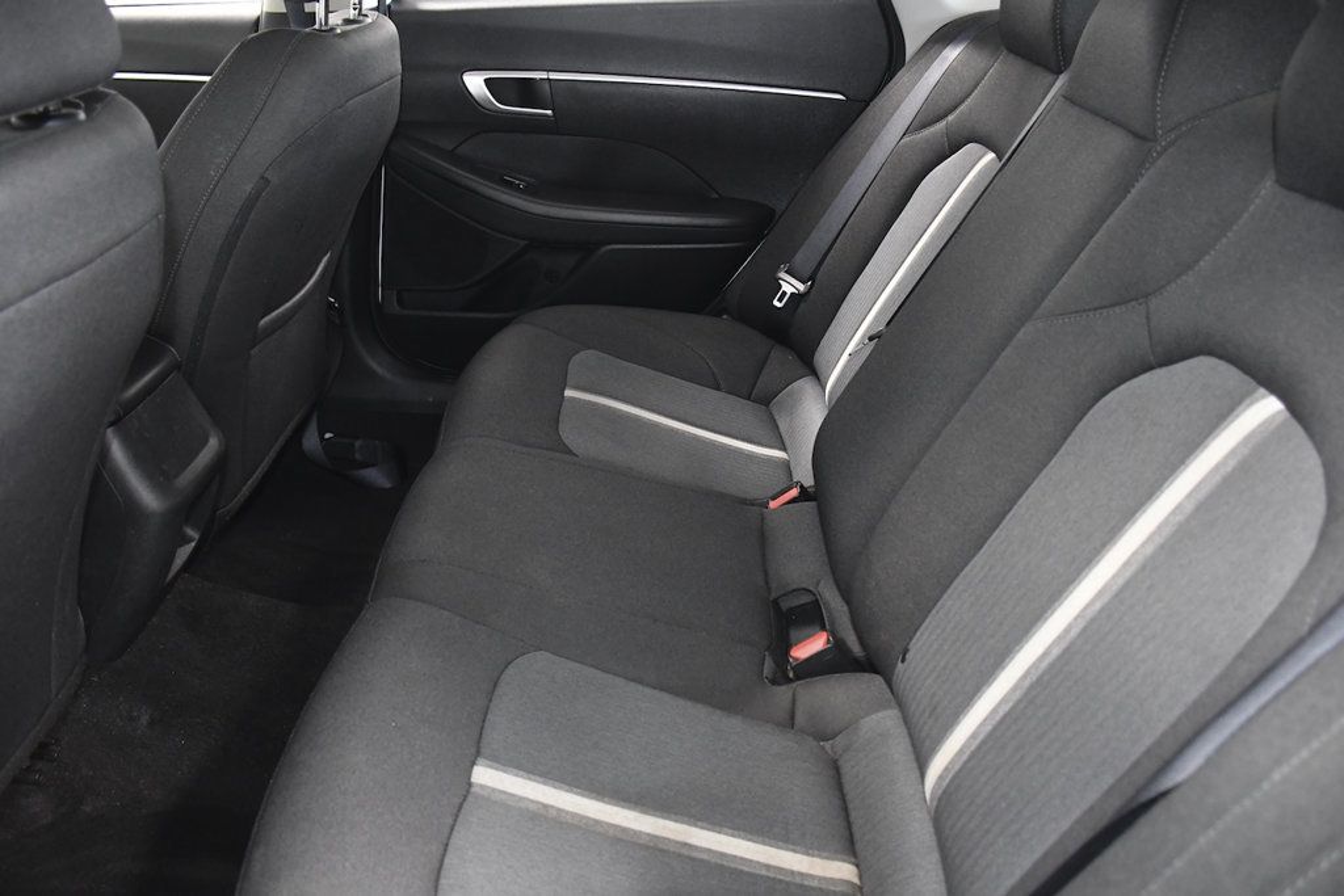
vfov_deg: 47.9
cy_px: 448
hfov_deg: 67.4
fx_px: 1008
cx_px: 672
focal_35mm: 27
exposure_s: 1/100
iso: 2500
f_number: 3.5
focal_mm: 18
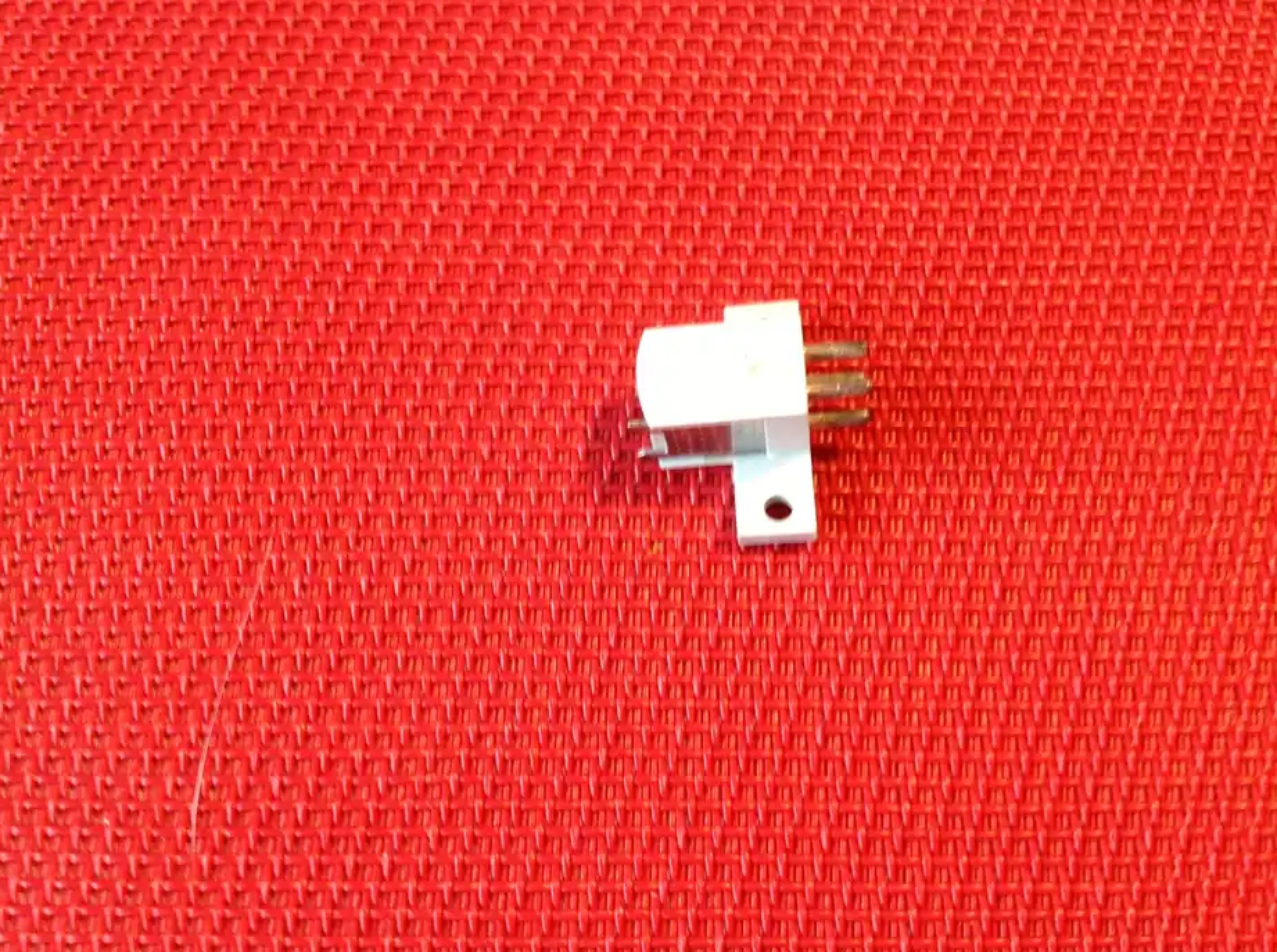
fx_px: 1399
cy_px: 495
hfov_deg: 49.0
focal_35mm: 38
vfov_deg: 37.6
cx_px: 614
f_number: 2.4
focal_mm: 4.28
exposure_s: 1/15
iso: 125
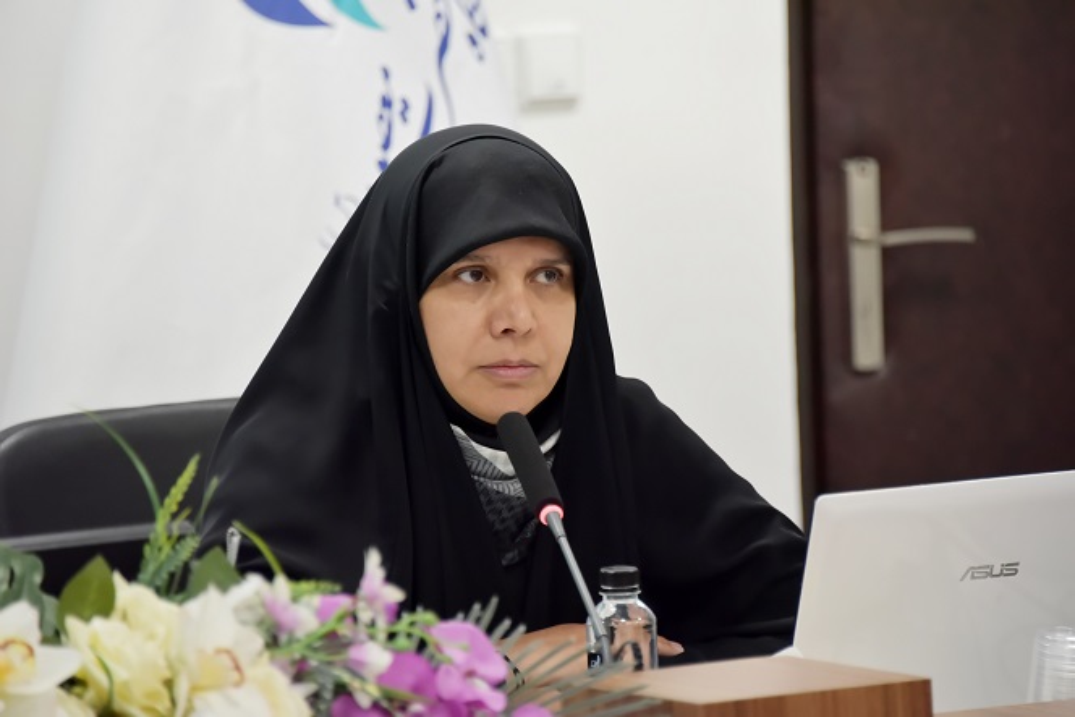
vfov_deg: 4.6
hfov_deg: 6.9
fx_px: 8960
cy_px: 358
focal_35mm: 300
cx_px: 538
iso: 4000
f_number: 5.6
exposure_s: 1/125
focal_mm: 300
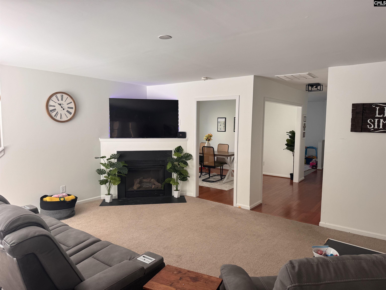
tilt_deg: -5.5
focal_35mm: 24
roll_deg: -0.6
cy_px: 145
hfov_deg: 71.6
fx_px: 268
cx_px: 193
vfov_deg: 56.8
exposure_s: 1/121
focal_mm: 6.76
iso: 80
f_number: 1.78
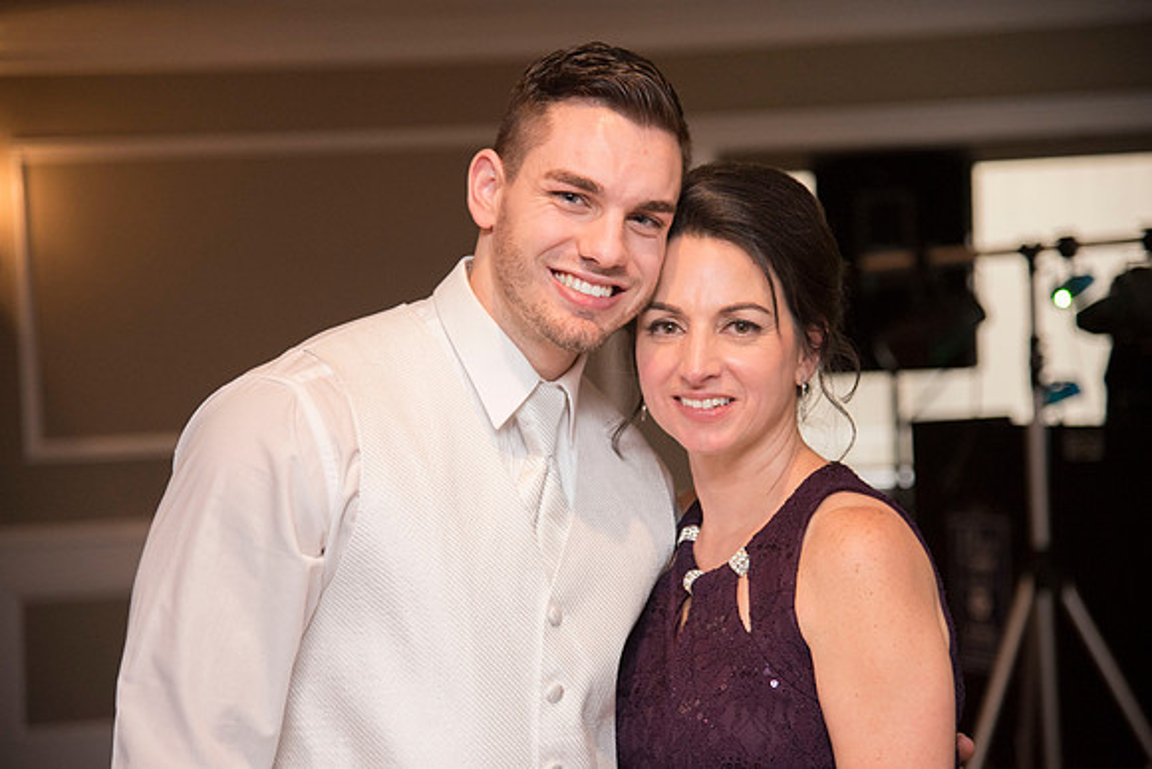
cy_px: 384
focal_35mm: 86
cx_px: 576
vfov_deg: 15.9
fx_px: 2753
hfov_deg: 23.6
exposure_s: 1/125
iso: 2000
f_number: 4
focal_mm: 86
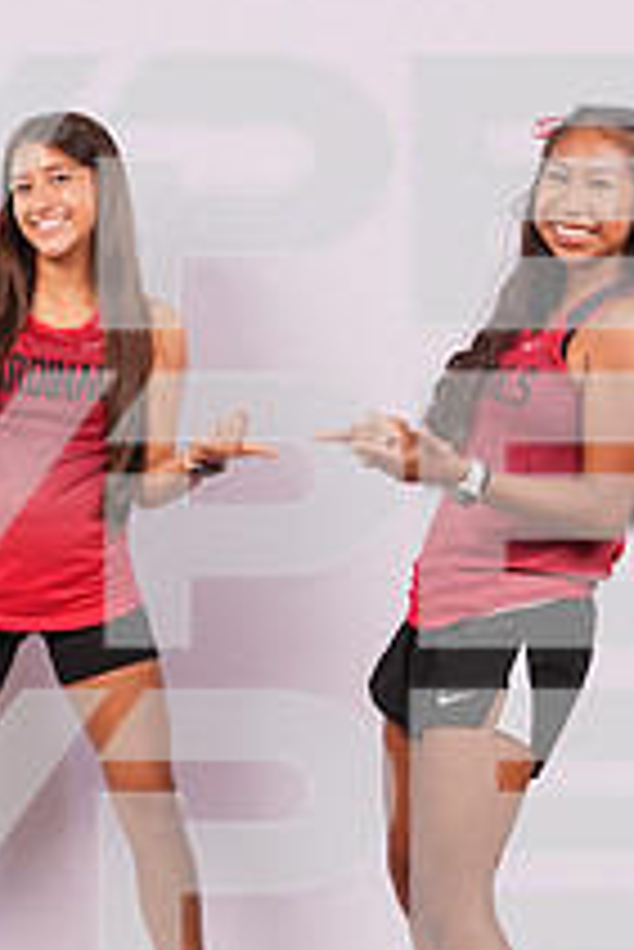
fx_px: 3929
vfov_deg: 13.8
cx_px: 54
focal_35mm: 149
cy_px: 513
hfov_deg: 9.2
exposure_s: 1/200
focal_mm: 70
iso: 200
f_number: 6.3
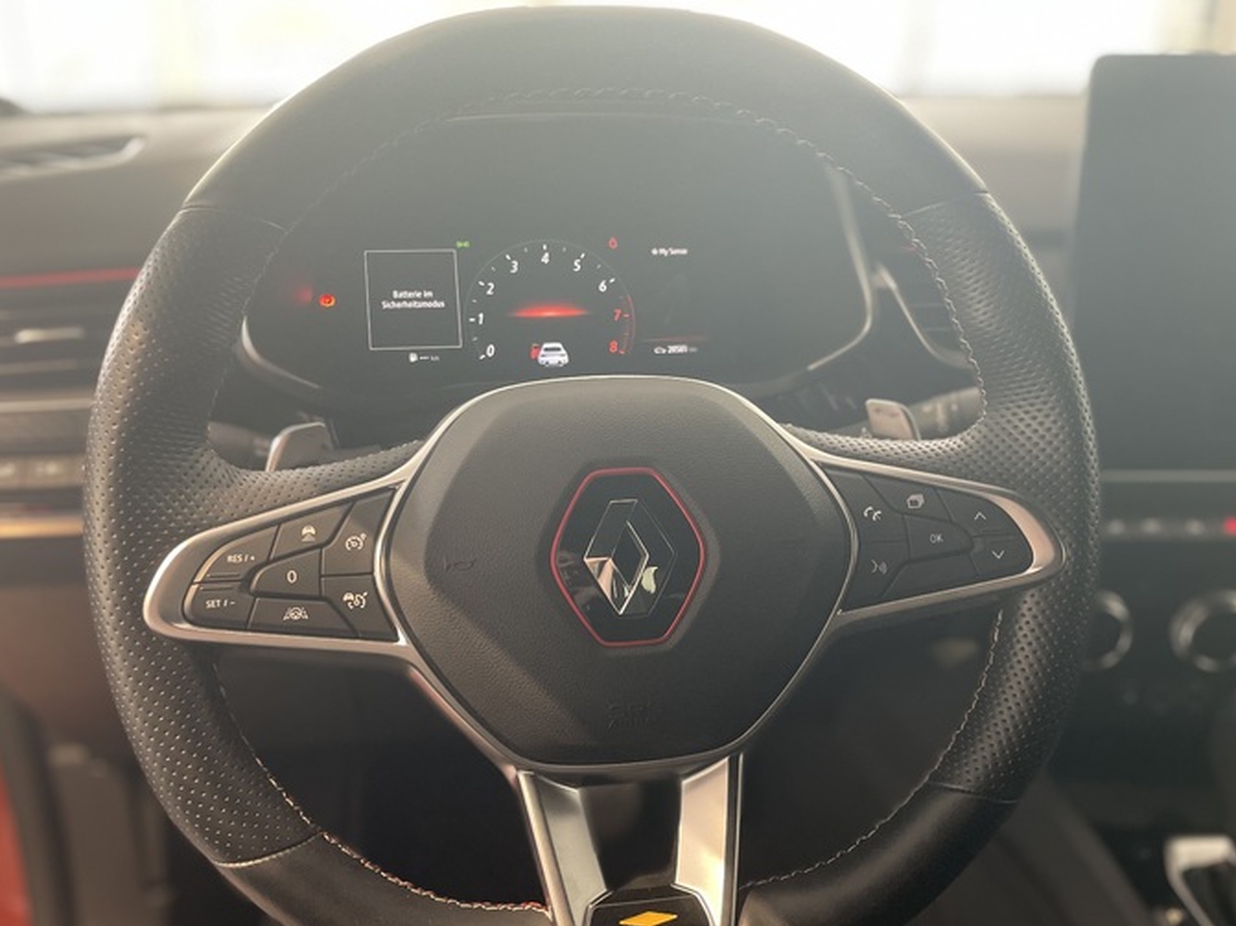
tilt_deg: -24.5
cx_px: 634
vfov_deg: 45.3
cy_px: 523
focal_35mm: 31
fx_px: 1107
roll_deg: -0.6
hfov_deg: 58.4
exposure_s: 1/50
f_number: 1.6
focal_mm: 4.2
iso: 250
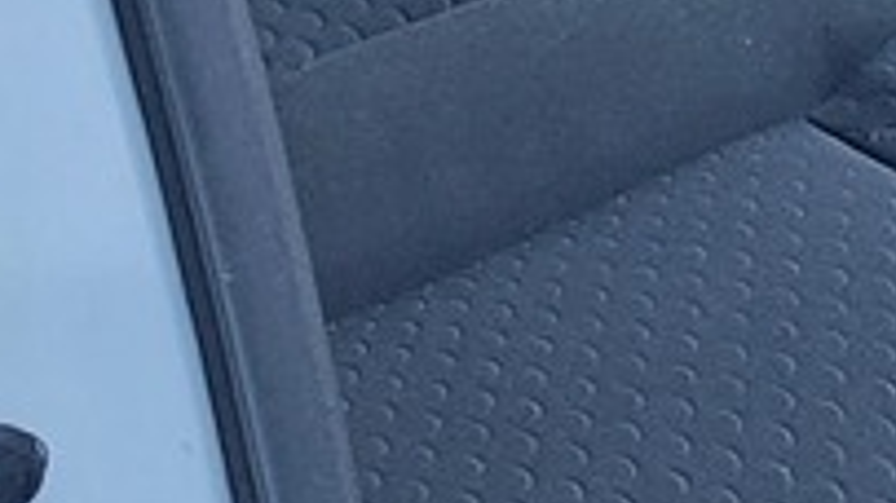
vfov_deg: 5.4
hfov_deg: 8.8
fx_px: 5296
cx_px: 2079
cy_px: -172
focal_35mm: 223
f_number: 1.8
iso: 125
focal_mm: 5.4
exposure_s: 1/100
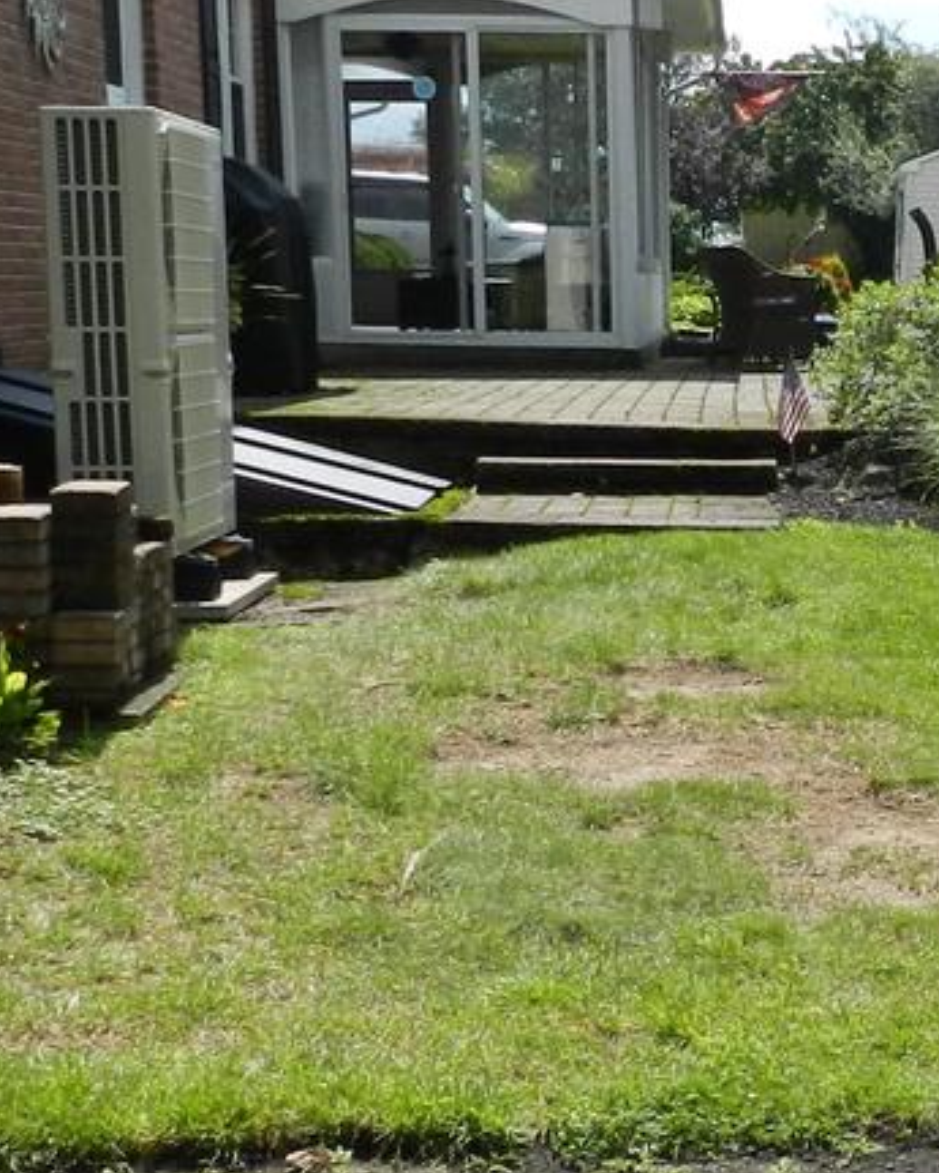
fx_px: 2604
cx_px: 939
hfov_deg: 19.8
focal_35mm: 75
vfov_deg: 25.3
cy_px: 705
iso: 160
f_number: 4
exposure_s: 1/640
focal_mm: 4
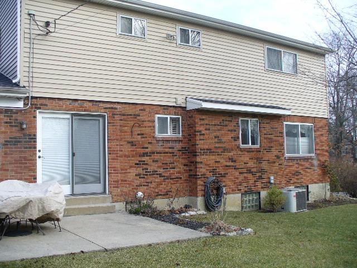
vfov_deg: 38.7
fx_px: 382
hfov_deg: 50.1
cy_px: 134
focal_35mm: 37
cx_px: 178
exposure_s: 1/250
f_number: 2.8
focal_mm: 6.1
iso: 80
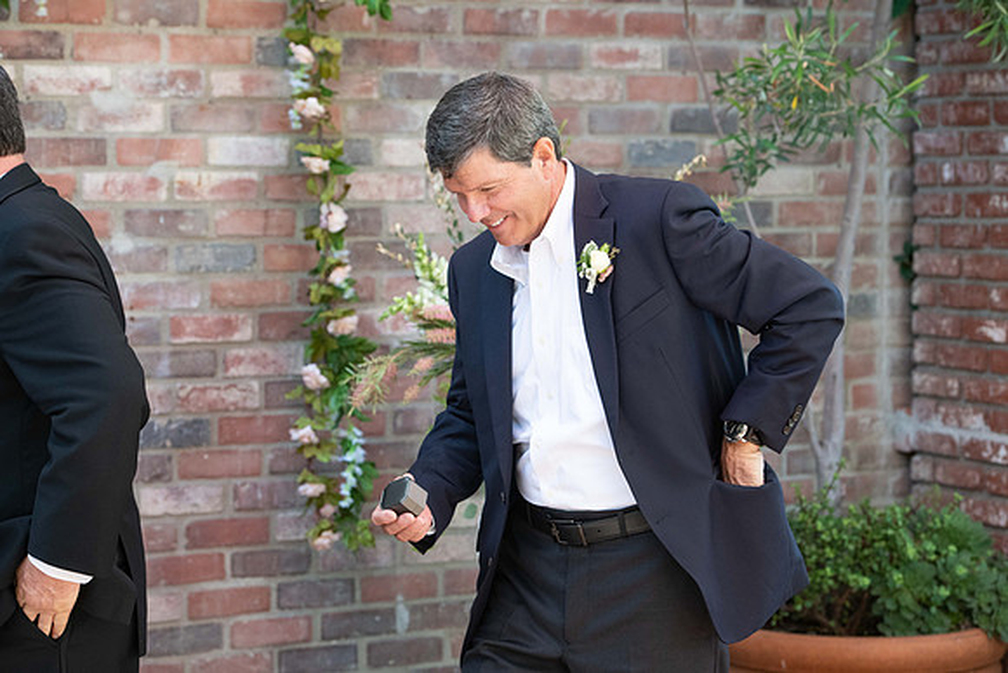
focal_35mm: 100
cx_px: 504
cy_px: 336
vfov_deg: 13.7
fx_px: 2801
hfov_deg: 20.4
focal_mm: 100
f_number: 5
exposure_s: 1/800
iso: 1250
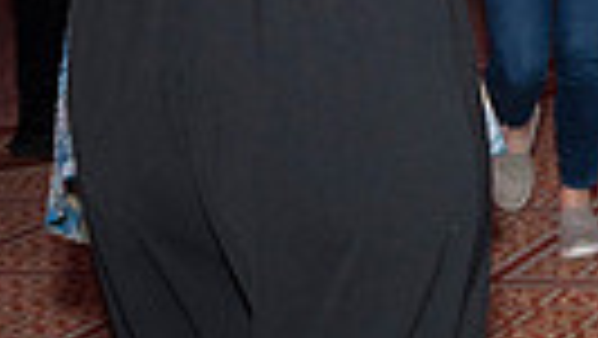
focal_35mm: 135
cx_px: 1196
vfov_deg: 8.9
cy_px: -79
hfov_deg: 13.6
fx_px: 2142
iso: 800
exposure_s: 1/100
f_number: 4
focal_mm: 28
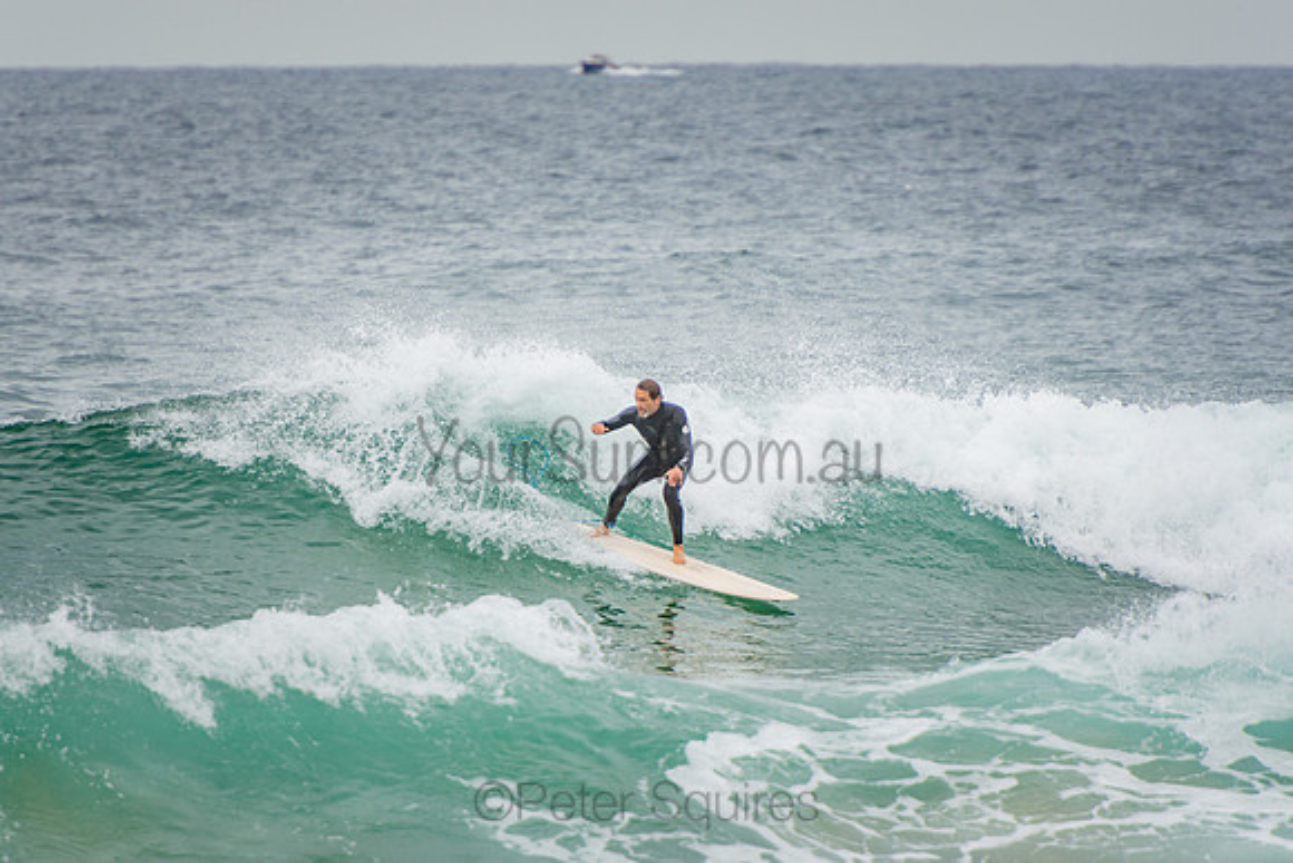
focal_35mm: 590
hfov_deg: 3.5
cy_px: 432
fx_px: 21209
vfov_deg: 2.3
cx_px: 646
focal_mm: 390
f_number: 5.6
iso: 280
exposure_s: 1/1600
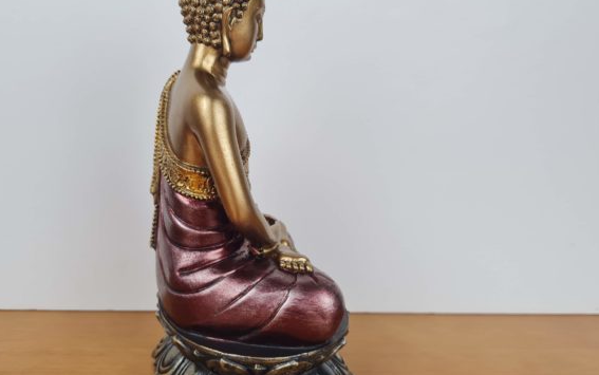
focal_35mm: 34
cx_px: 263
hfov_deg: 56.5
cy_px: 165
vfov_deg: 37.3
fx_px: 555
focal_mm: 5.4
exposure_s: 1/164
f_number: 1.8
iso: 50
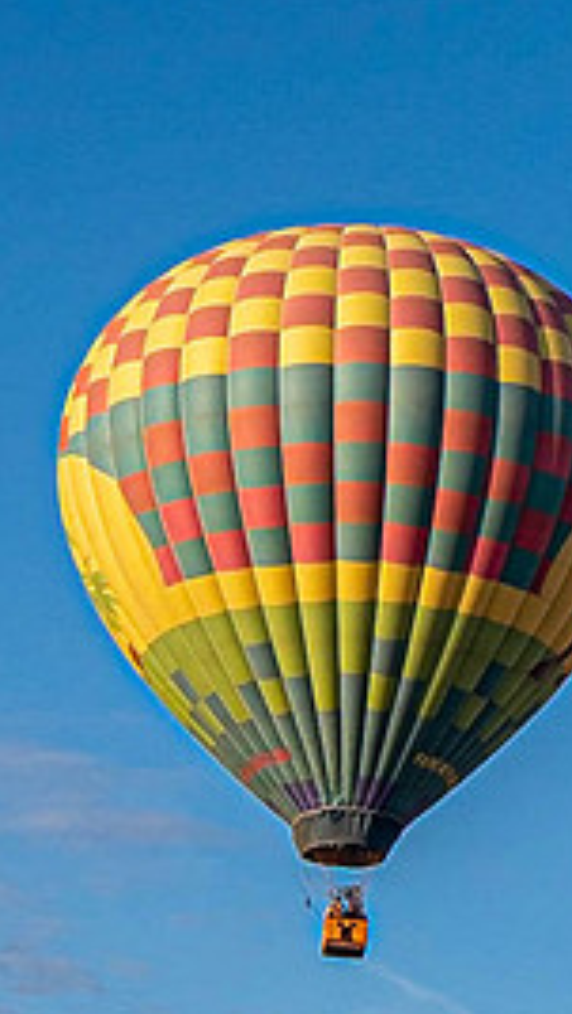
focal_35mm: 115
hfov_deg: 10.5
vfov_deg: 18.6
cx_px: 386
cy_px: 610
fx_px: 3097
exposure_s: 1/140
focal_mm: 18.5
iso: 200
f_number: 8
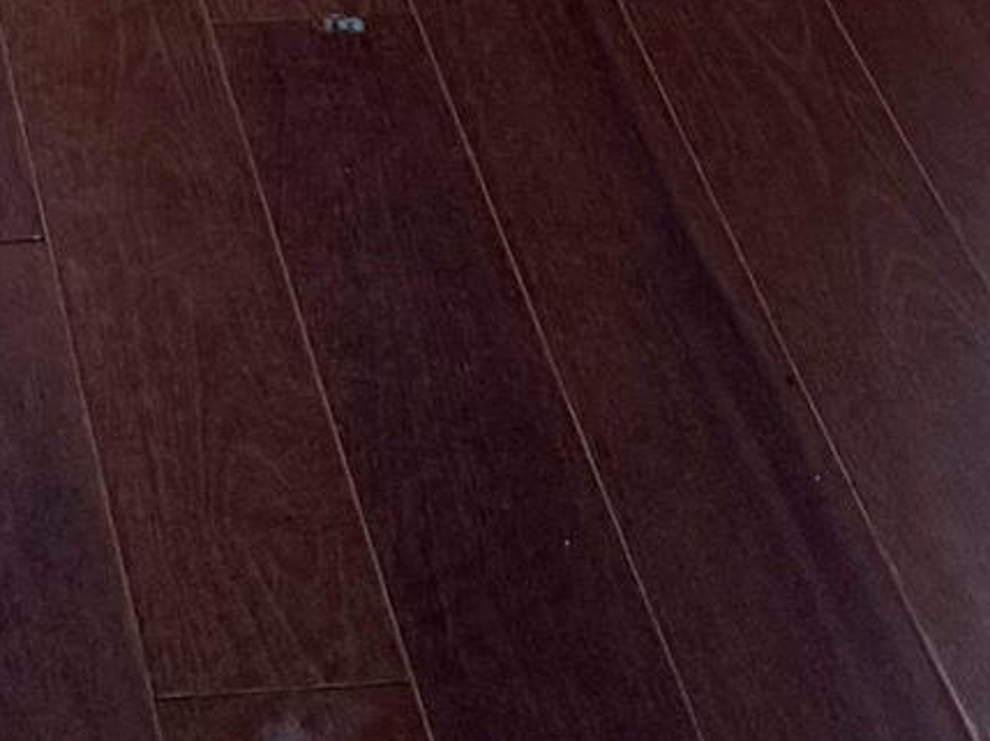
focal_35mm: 172
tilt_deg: -6.3
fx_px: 4915
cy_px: -1891
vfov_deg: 7.1
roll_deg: -0.2
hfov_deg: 11.4
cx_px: -7
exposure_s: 1/898
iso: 80
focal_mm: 6.76
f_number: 1.78
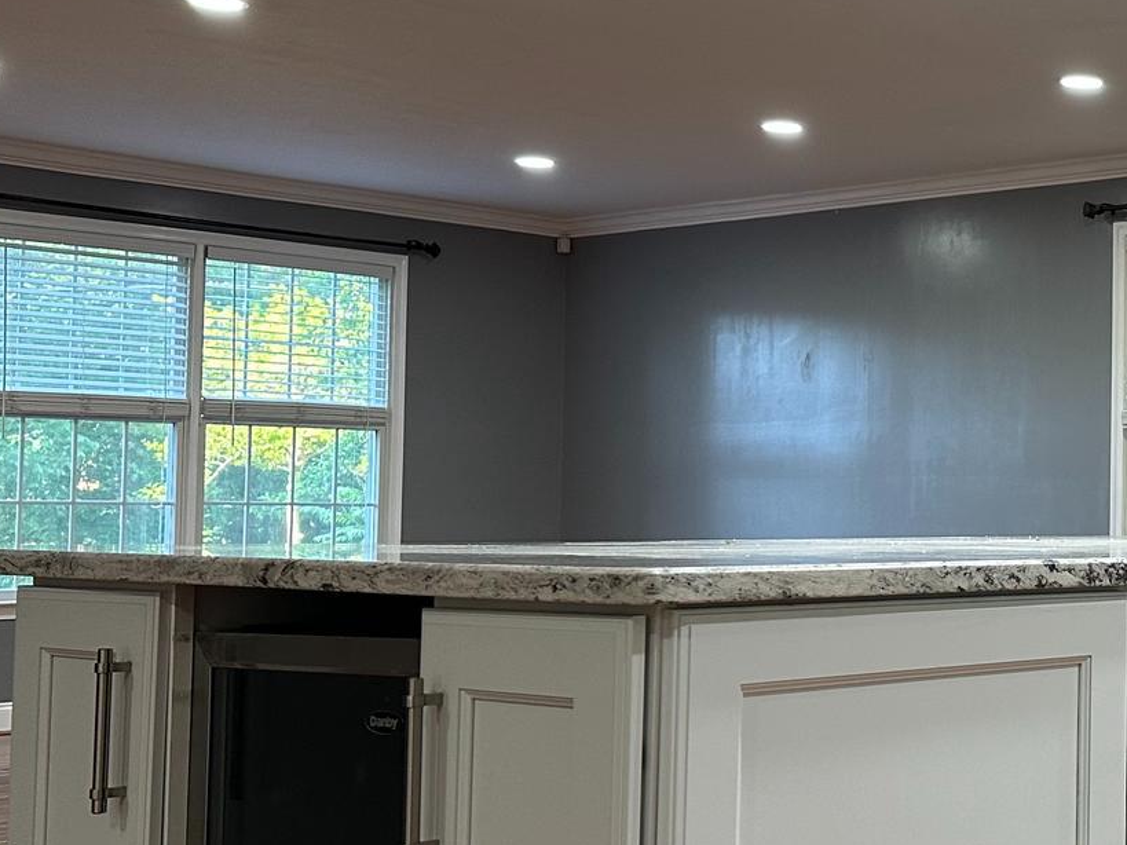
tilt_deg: +2.6
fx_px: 1953
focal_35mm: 60
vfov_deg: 24.4
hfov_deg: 29.1
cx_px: 1238
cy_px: 399
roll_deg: -0.4
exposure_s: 1/120
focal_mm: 6.86
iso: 200
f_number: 1.78
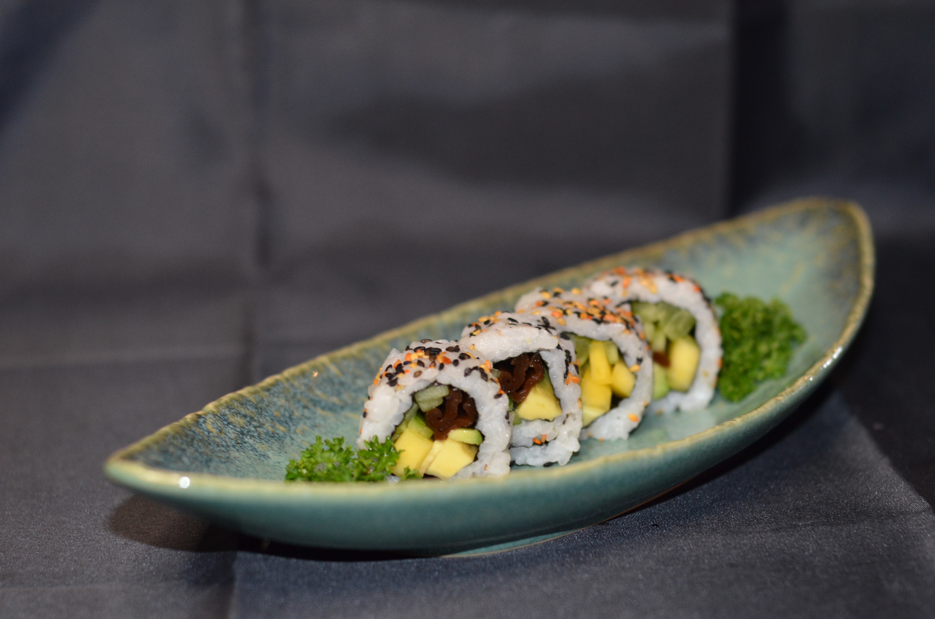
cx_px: 468
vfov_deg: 18.1
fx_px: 1944
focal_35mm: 75
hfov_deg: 27.0
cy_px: 310
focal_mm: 50
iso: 800
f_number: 2.8
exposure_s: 1/60
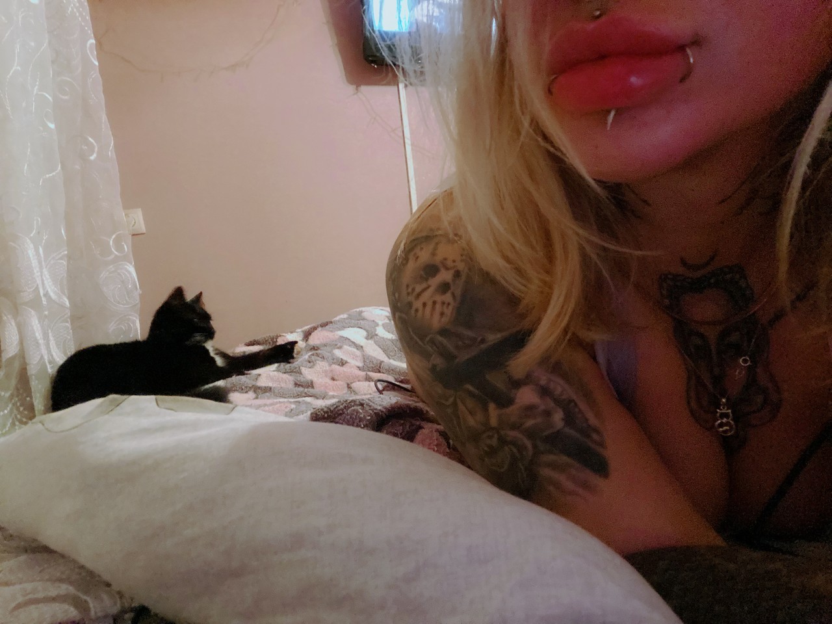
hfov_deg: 73.9
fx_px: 553
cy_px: 312
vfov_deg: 58.9
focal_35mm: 23
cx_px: 416
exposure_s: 1/17
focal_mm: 2.71
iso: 1600
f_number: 2.2
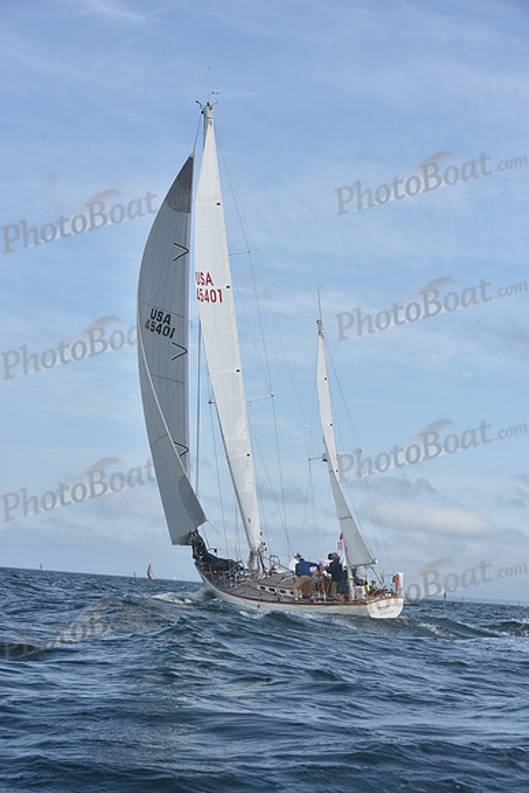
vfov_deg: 28.8
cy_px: 396
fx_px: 1542
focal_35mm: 70
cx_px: 264
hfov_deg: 19.5
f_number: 9
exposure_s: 1/800
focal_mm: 70
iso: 200
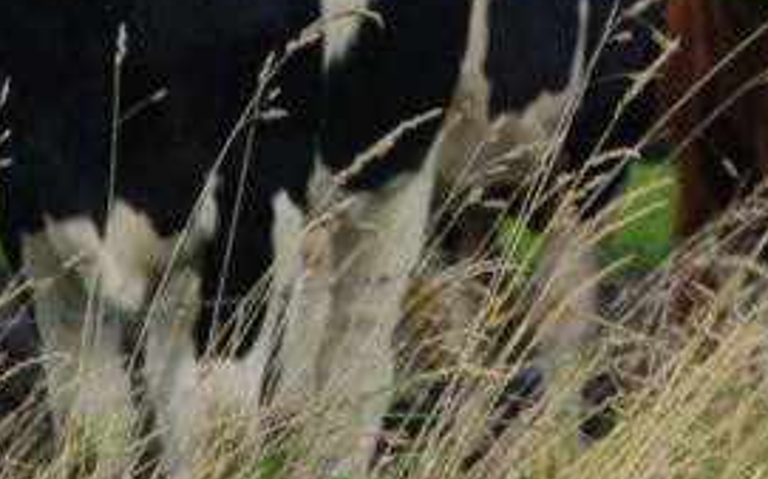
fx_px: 9056
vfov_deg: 3.0
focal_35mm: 433
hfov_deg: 4.8
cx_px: 758
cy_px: -164
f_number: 7.1
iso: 100
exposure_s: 1/125
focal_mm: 75
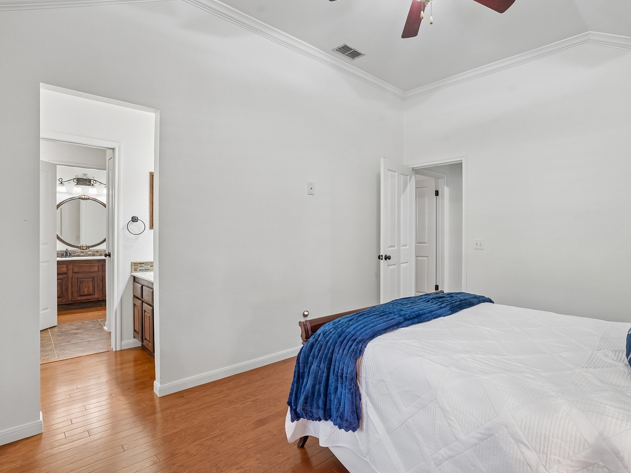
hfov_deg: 87.0
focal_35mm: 18
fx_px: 328
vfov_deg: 71.6
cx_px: 367
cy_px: 233
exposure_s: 1/10
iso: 400
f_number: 8
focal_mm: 16
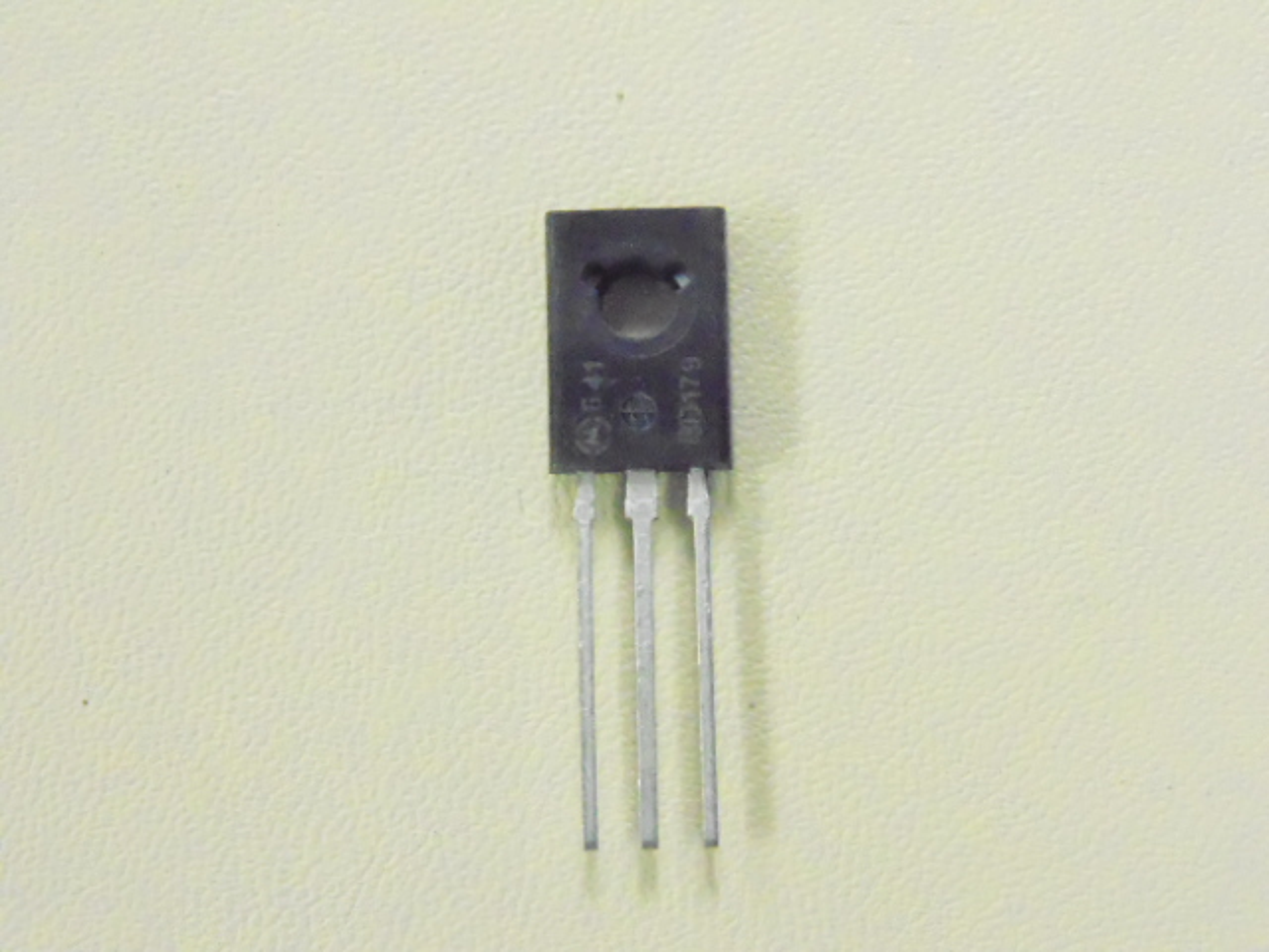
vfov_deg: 18.7
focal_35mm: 79
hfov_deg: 24.7
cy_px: 476
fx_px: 2896
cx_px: 634
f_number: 4.3
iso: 3200
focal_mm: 14.1
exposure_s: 1/160
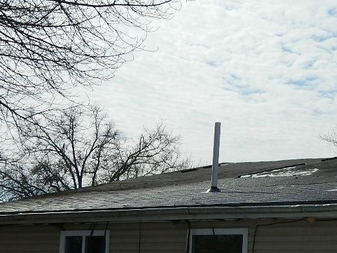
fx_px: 895
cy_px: 191
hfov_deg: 21.1
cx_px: 269
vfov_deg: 16.0
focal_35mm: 92
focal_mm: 8.4
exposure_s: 1/320
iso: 80
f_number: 10.2
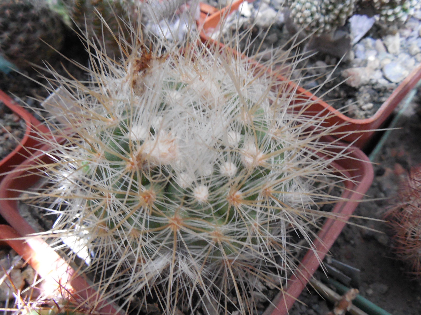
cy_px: 158
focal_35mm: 31
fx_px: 377
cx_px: 210
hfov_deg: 58.4
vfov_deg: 45.4
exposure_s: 1/8
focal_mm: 5.6
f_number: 3.6
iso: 720
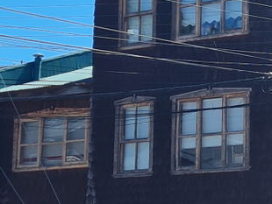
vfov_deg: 9.2
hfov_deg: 11.9
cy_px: 53
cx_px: 343
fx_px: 1266
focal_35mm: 161
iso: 50
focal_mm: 5.4
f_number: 1.8
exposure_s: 1/2237
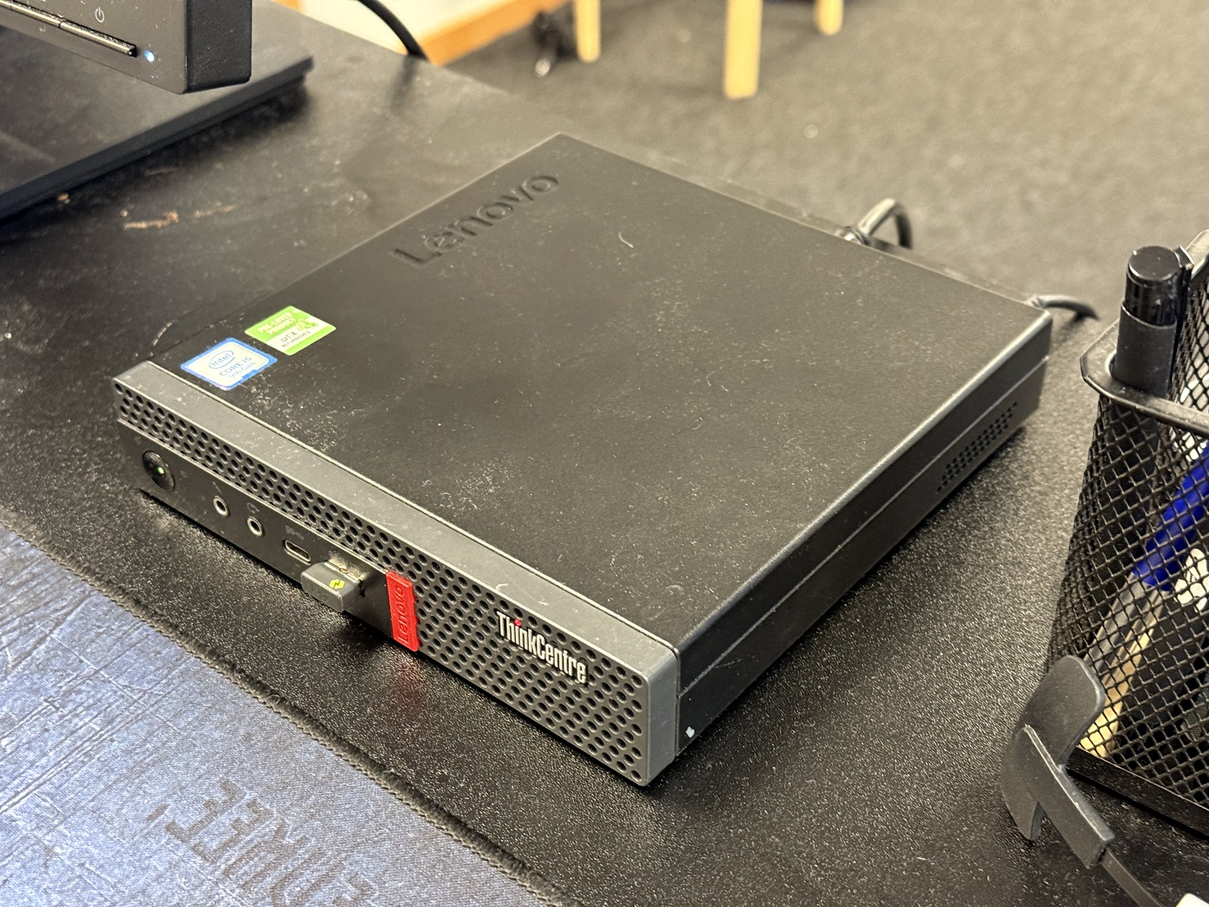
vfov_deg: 30.3
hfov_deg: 39.7
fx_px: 1676
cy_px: 454
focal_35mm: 48
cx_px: 604
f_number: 1.78
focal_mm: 6.76
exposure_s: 1/33
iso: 320
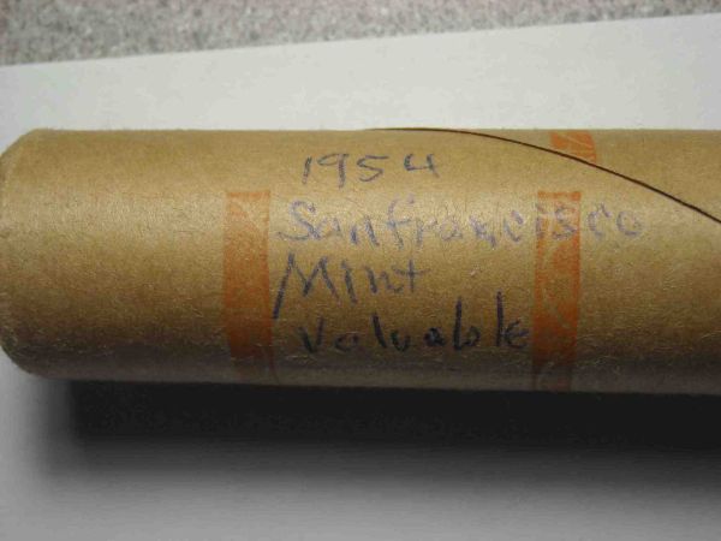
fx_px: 1583
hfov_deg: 25.7
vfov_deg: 19.4
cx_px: 360
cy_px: 270
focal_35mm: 76
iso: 100
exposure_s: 1/125
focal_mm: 12.3
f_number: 3.9
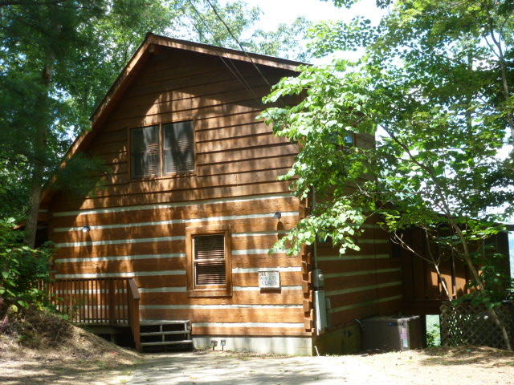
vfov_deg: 29.7
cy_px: 192
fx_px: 728
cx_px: 257
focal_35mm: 49
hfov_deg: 38.9
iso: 100
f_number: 4.1
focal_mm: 8.7
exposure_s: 1/60
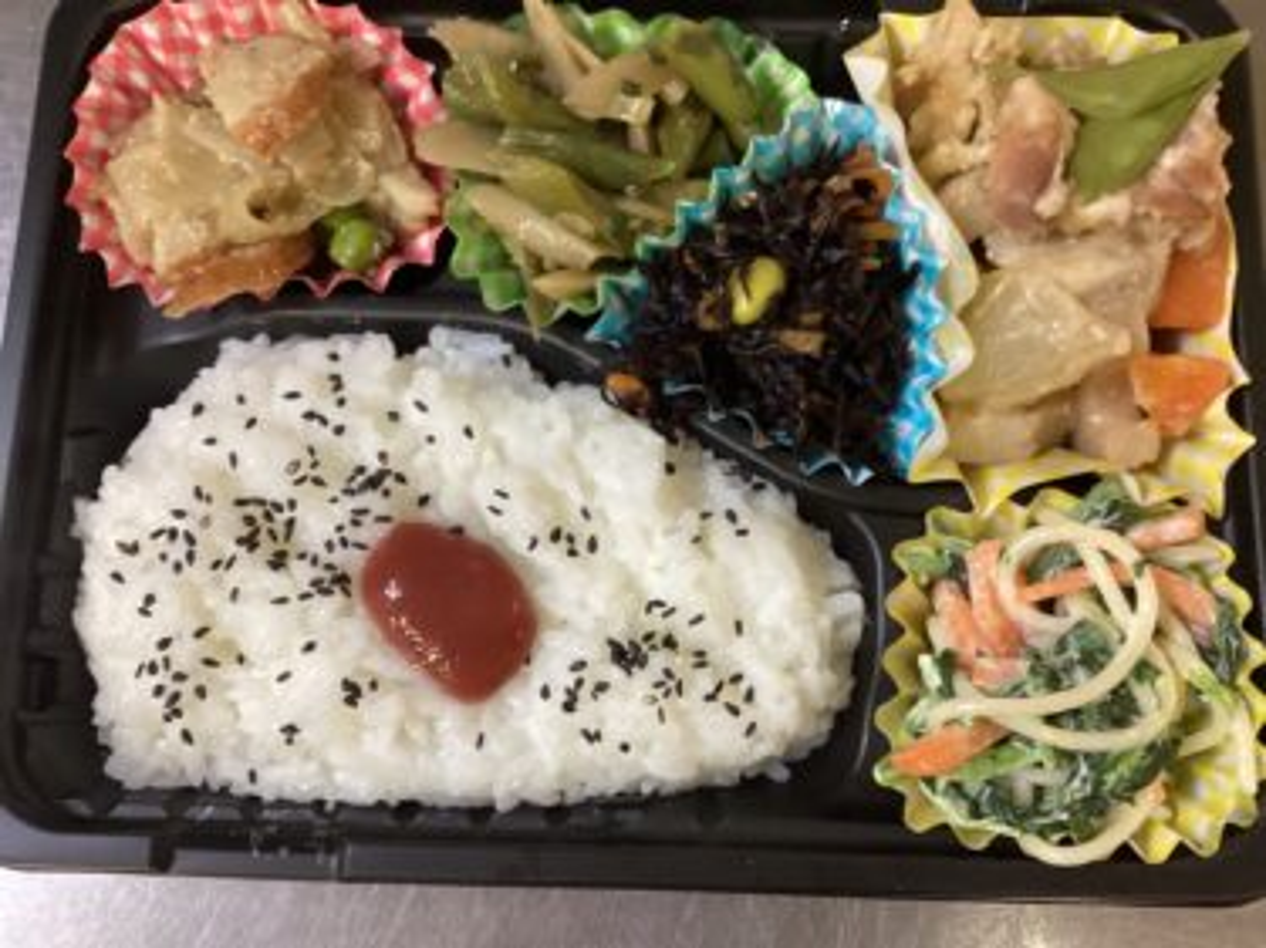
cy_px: 474
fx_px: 1133
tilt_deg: -78.3
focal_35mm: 31
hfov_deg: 58.4
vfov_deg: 45.4
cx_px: 633
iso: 320
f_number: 2.4
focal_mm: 3.3
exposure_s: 1/60
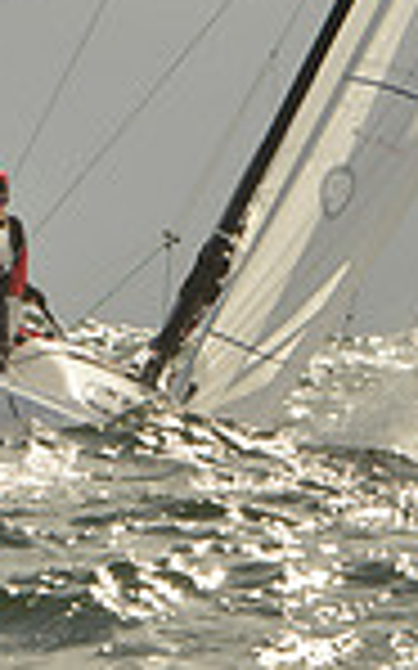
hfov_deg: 2.4
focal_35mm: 554
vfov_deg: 3.8
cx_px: 274
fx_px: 10108
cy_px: 191
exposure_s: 1/2000
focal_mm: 140
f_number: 11
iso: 400
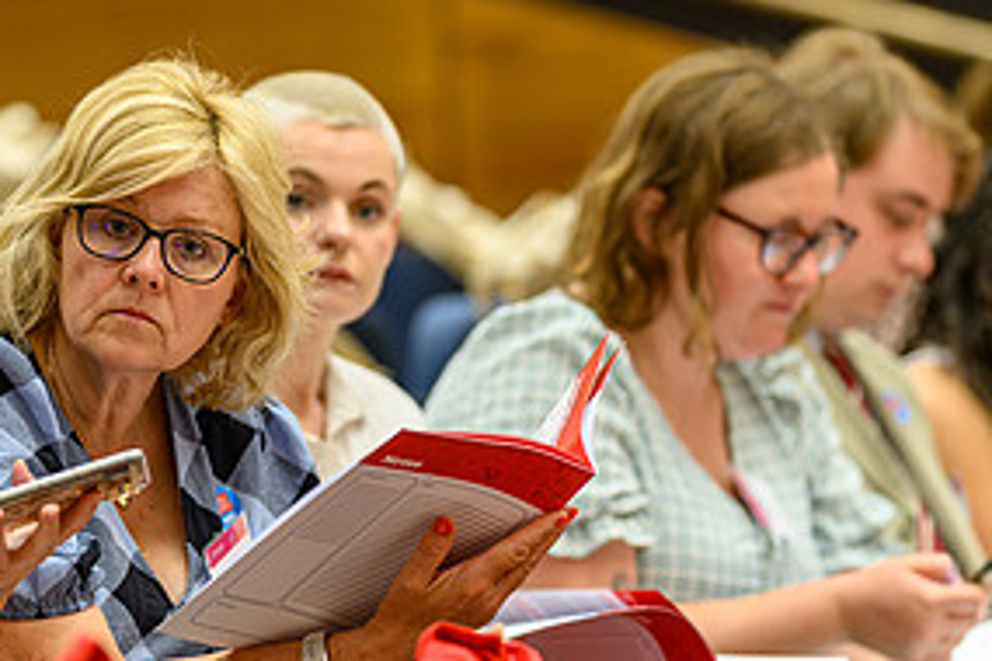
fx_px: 7687
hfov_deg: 7.4
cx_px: 219
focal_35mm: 279
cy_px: 350
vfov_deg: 4.9
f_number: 2
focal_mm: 135
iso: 560
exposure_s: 1/125
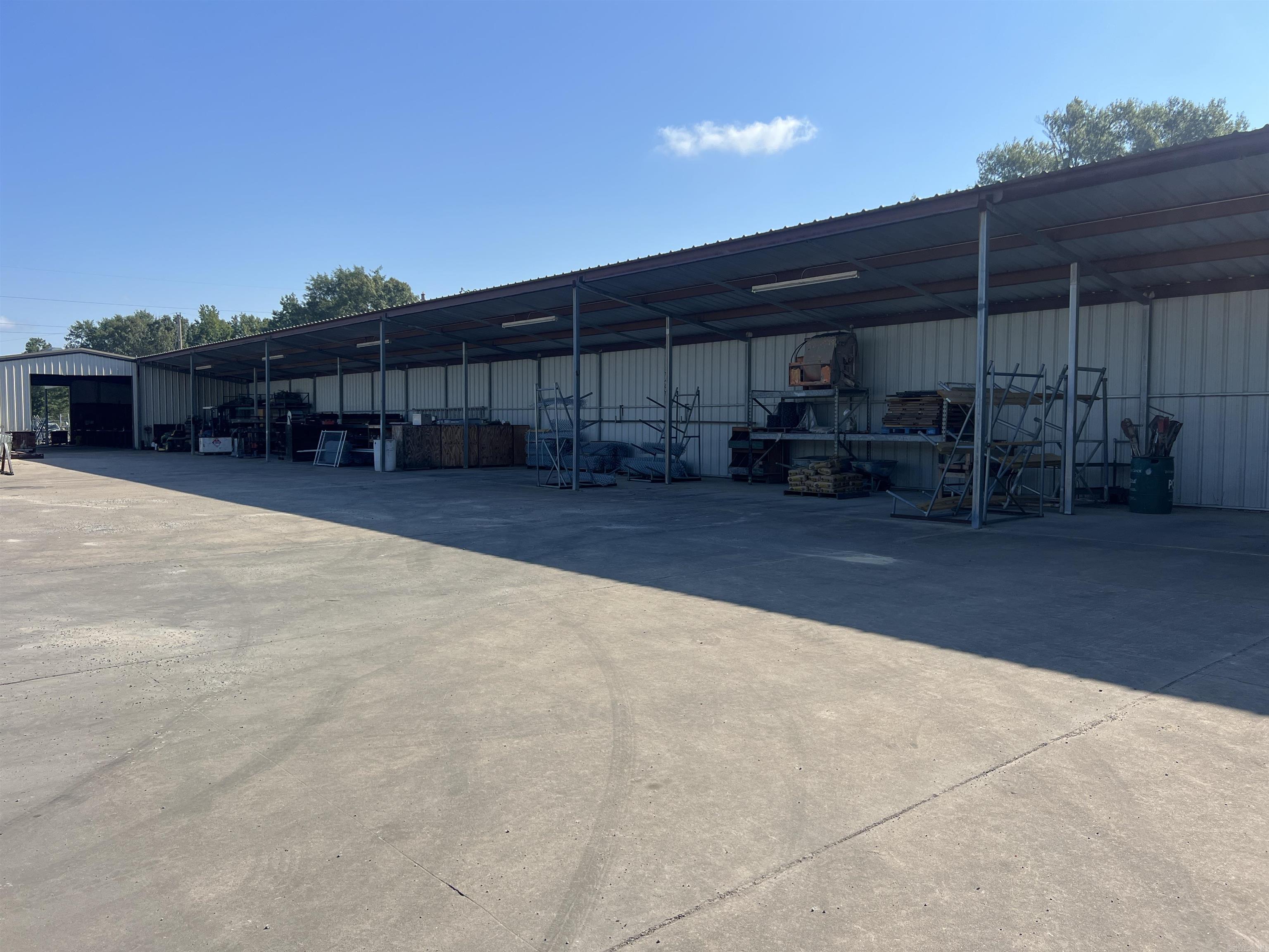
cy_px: 476
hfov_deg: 67.3
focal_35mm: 26
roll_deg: +0.7
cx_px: 634
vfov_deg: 53.1
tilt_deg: -3.1
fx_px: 953
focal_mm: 5.7
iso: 50
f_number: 1.5
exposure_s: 1/3968
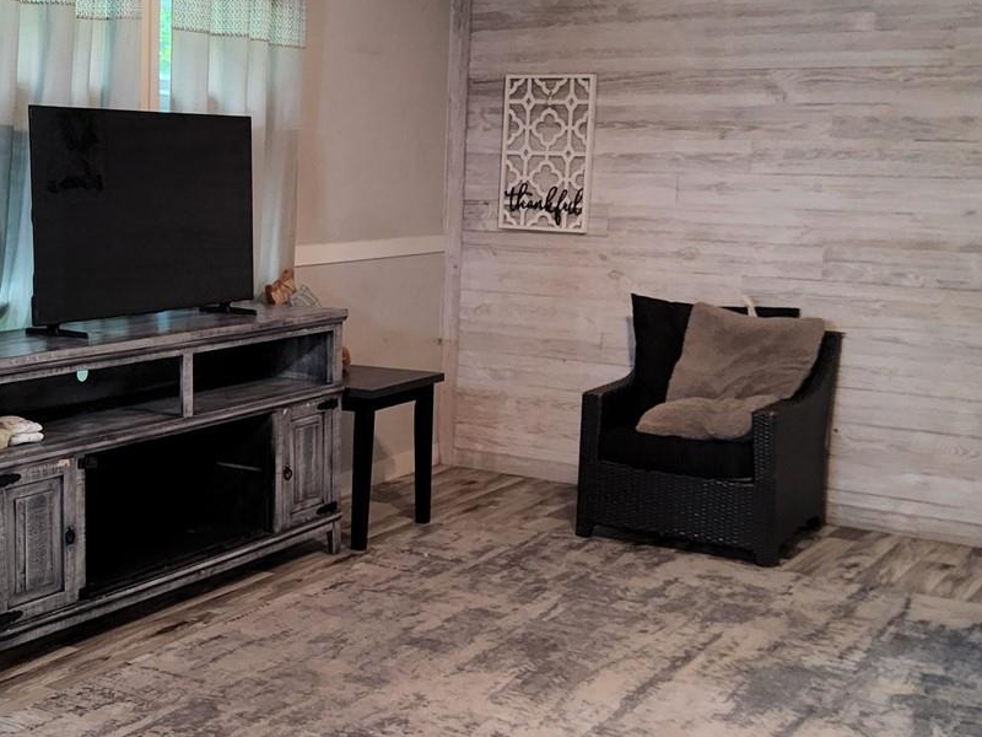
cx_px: 273
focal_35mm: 50
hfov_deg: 37.4
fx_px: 1418
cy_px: 366
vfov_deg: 29.1
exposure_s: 1/40
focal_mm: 3.08
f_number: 2
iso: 640
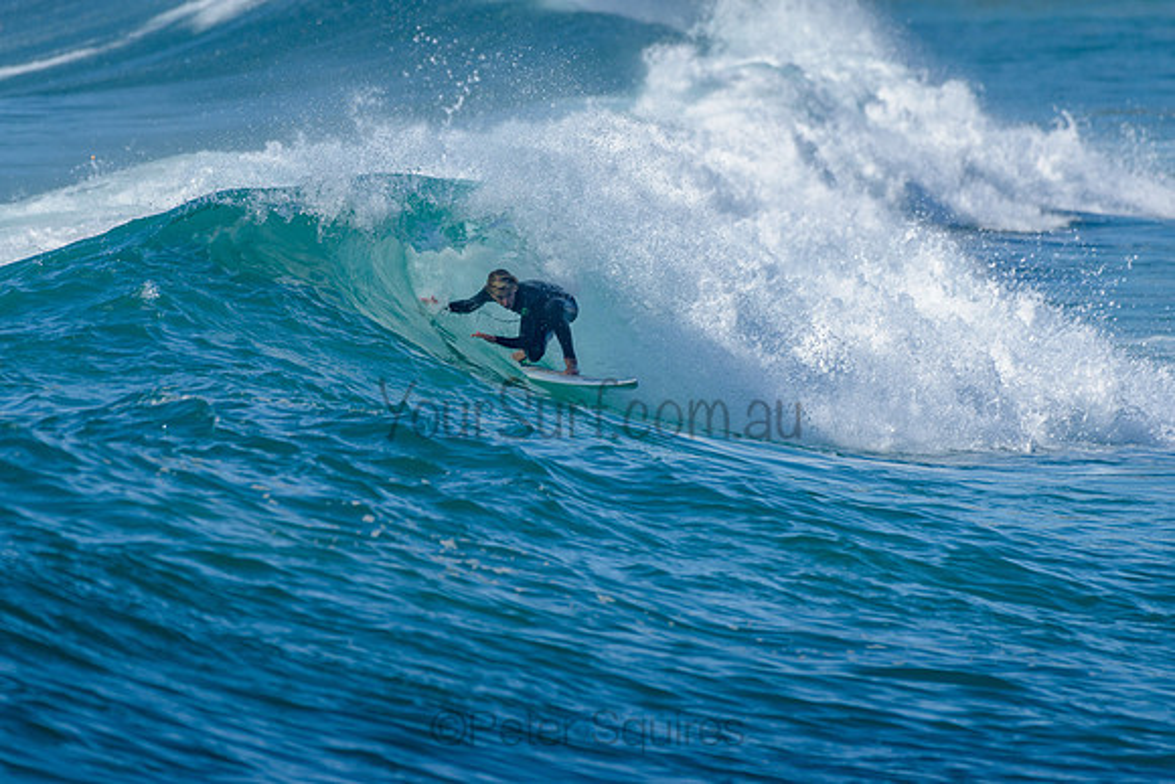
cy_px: 304
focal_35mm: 613
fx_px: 20005
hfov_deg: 3.4
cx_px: 474
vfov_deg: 2.2
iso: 140
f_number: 5.6
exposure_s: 1/2000
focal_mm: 500
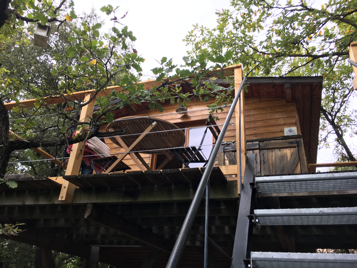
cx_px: 178
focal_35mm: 29
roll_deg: -5.2
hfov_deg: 61.7
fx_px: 299
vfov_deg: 48.2
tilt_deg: +29.2
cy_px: 134
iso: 32
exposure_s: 1/100
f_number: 2.2
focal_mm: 4.15
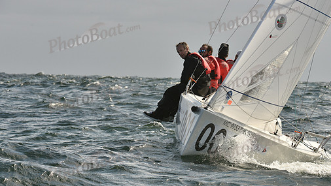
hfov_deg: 9.0
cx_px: 175
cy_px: 121
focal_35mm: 240
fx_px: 2107
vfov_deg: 5.1
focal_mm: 200
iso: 320
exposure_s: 1/1000
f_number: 9
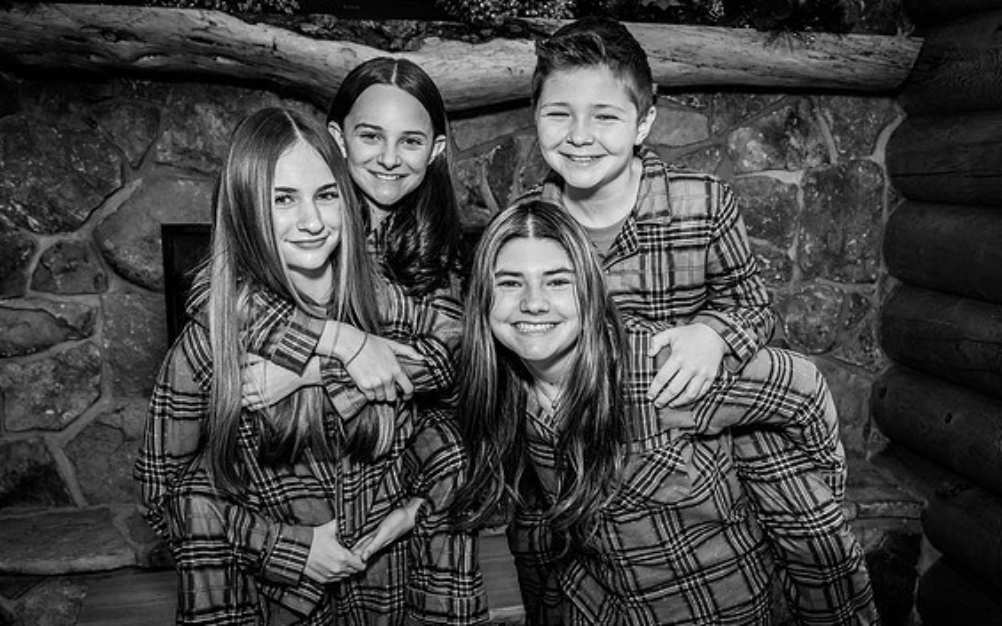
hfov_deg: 52.5
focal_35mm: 37
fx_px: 1010
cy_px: 376
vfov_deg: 34.3
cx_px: 582
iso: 500
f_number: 5
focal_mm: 30
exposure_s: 1/160
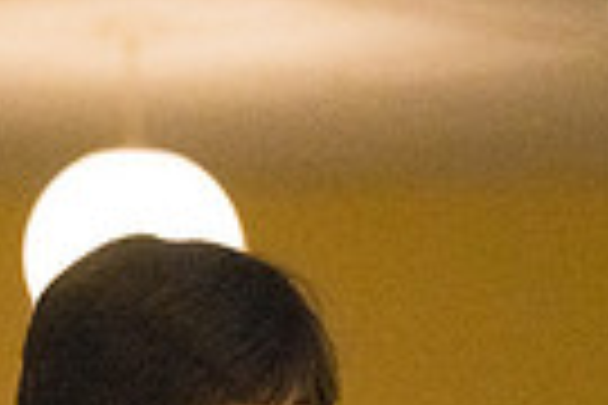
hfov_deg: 3.5
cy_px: 754
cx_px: 243
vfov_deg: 2.4
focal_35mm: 581
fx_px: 9812
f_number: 4.5
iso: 10000
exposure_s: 1/1000
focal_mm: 135
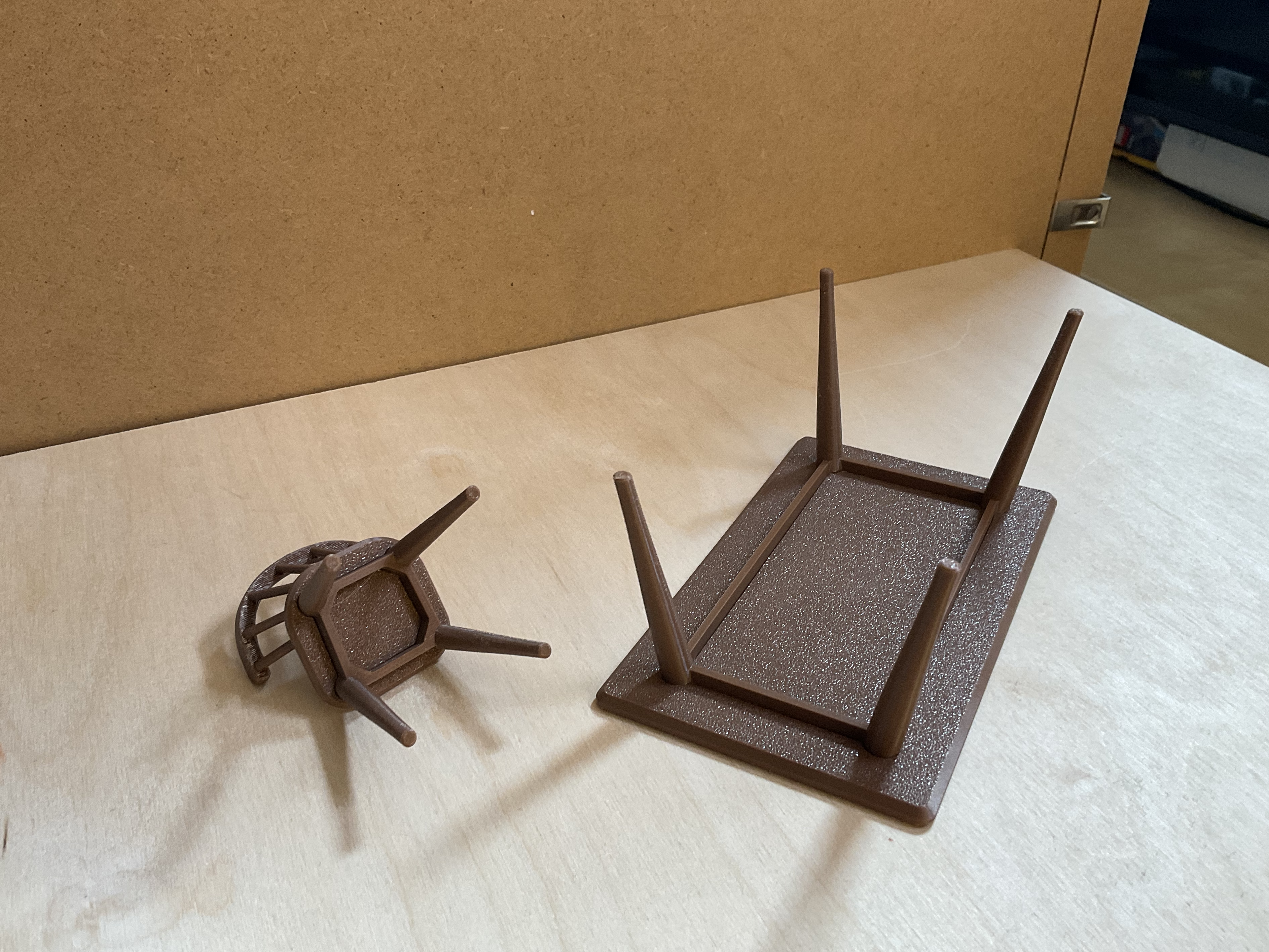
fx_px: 1136
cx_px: 618
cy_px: 496
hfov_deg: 58.3
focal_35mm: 31
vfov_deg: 45.4
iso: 50
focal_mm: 3
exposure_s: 1/50
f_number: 1.8
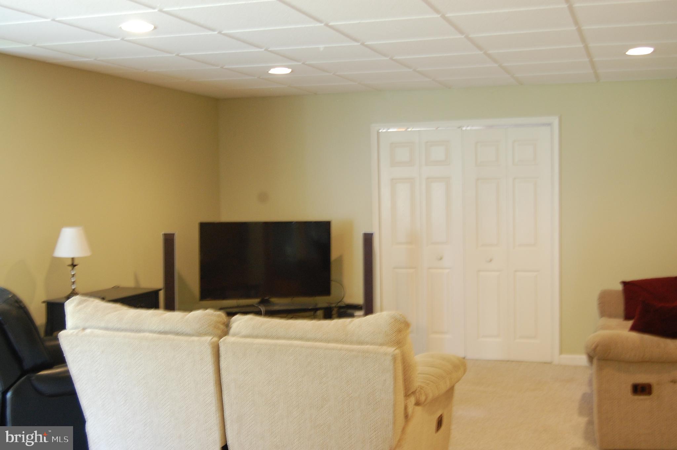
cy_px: 225
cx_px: 338
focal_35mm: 45
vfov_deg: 29.8
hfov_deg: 43.6
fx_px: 845
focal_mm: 30
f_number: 5.6
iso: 800
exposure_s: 1/10
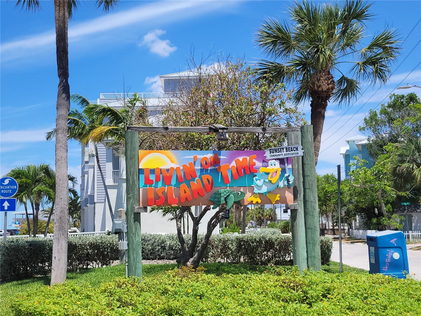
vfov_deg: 53.1
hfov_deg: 67.3
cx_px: 210
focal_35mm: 26
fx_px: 316
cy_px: 158
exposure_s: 1/2693
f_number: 1.8
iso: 40
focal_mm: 5.4
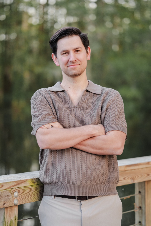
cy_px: 113
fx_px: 536
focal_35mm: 85
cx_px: 76
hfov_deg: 16.0
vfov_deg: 23.9
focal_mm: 85
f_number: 2
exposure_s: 1/800
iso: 1000
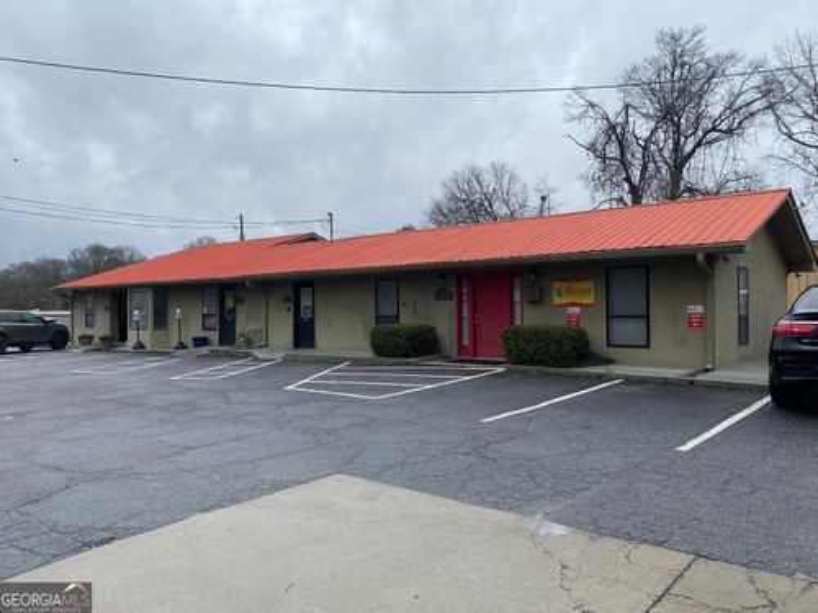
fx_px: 614
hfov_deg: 67.3
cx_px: 409
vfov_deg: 53.1
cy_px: 306
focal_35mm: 26
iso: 32
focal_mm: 4.25
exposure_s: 1/3610
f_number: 1.8
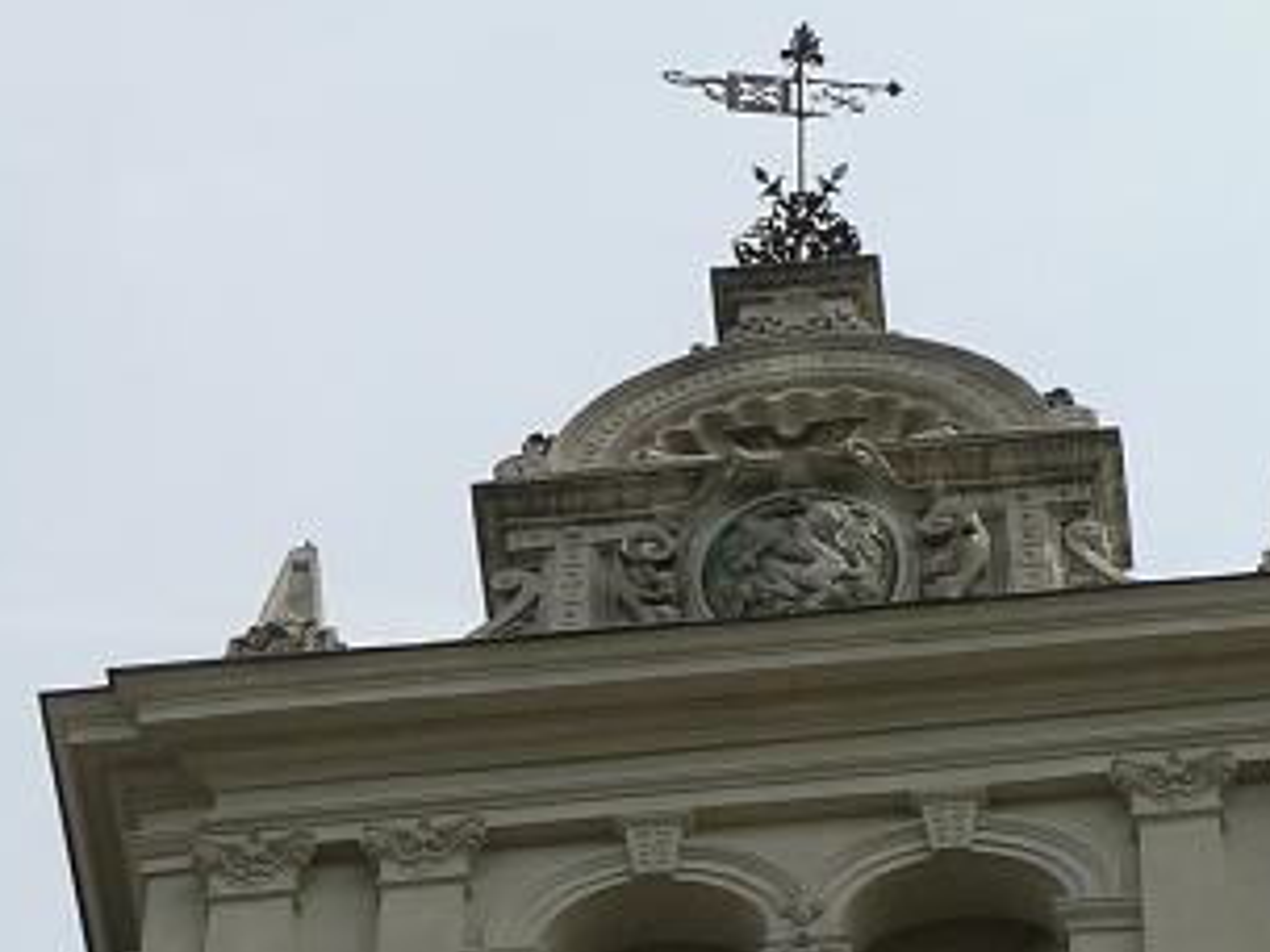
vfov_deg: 7.9
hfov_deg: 10.6
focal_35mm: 187
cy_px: 835
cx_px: 890
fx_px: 6861
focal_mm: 11.8
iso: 80
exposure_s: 1/500
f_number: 5.6
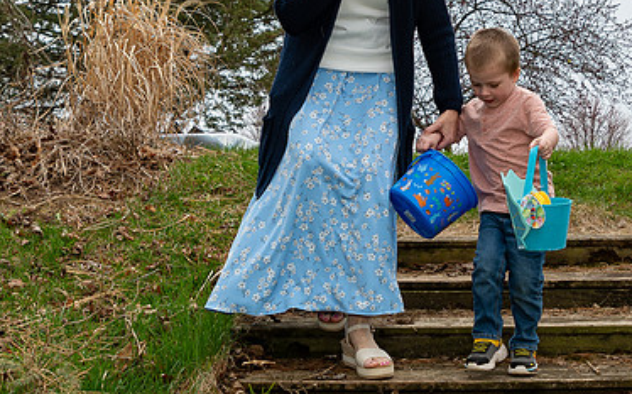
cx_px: 475
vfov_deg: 17.8
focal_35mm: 73
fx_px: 1256
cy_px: 125
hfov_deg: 27.8
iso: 125
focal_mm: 24
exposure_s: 1/200
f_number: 4
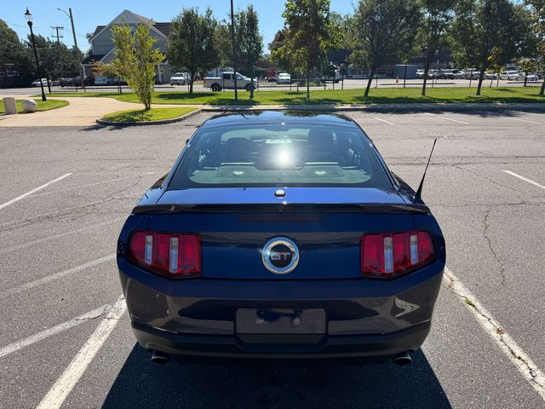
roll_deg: +1.5
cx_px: 272
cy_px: 204
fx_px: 378
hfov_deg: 71.6
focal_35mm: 24
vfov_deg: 56.8
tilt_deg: -19.3
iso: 80
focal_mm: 6.76
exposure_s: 1/3145
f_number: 1.78
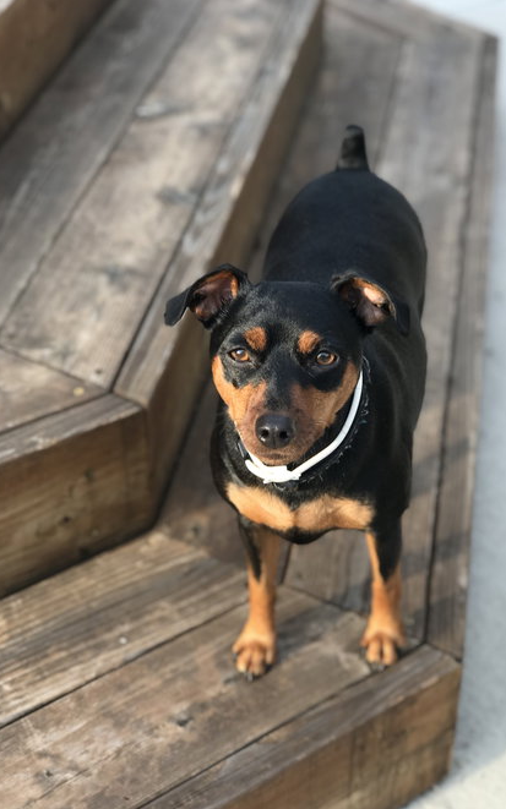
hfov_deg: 21.3
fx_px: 1346
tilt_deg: -35.4
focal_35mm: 61
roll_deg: +0.0
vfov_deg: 33.5
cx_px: 292
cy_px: 406
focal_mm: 6.6
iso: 20
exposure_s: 1/124
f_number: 2.8
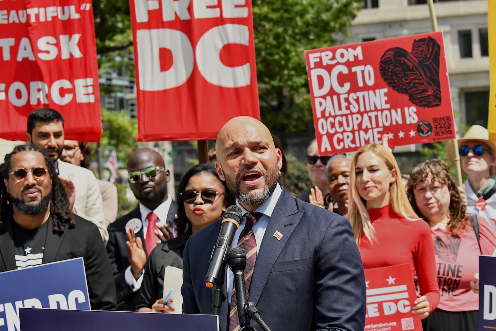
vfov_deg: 13.3
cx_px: 248
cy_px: 166
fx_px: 1419
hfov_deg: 19.8
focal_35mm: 103
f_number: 8
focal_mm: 86
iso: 3200
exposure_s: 1/5000
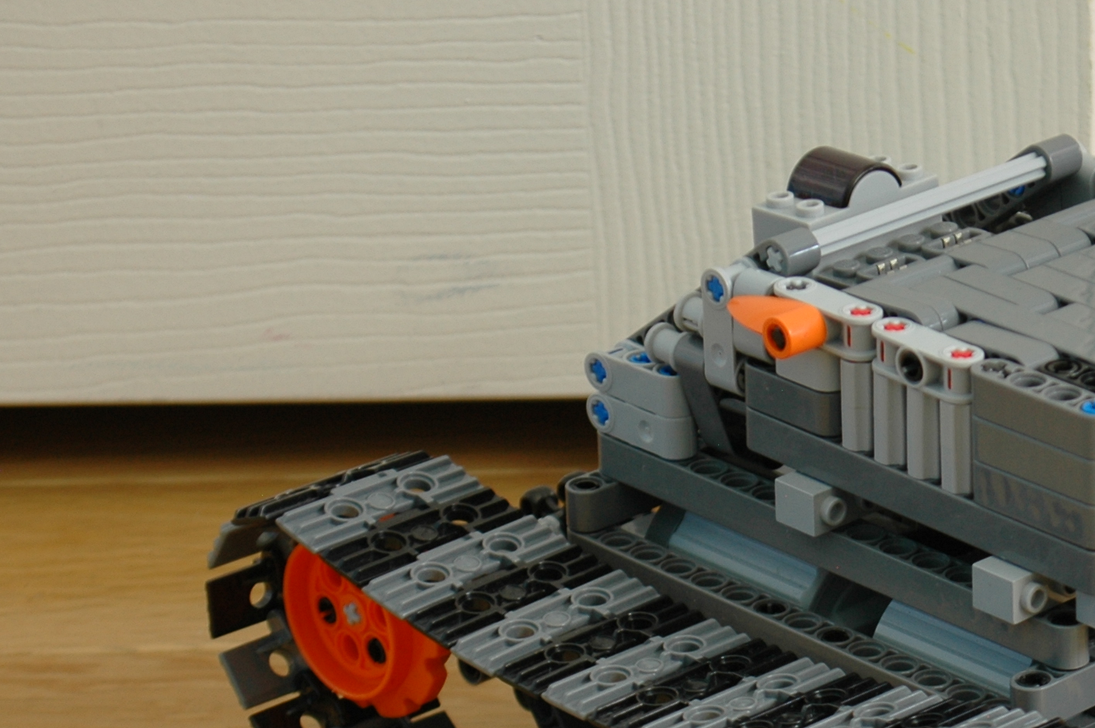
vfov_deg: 7.8
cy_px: 580
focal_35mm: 176
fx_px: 5351
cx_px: 907
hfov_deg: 11.6
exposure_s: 1/5
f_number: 5.6
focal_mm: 55
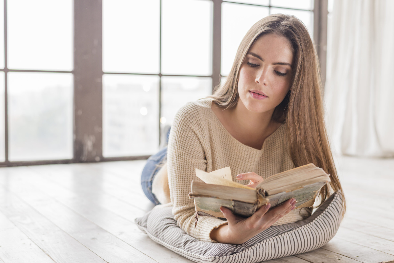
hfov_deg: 39.6
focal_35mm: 50
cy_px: 132
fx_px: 547
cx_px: 197
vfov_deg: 27.0
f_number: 2.8
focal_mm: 50
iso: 320
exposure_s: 1/125
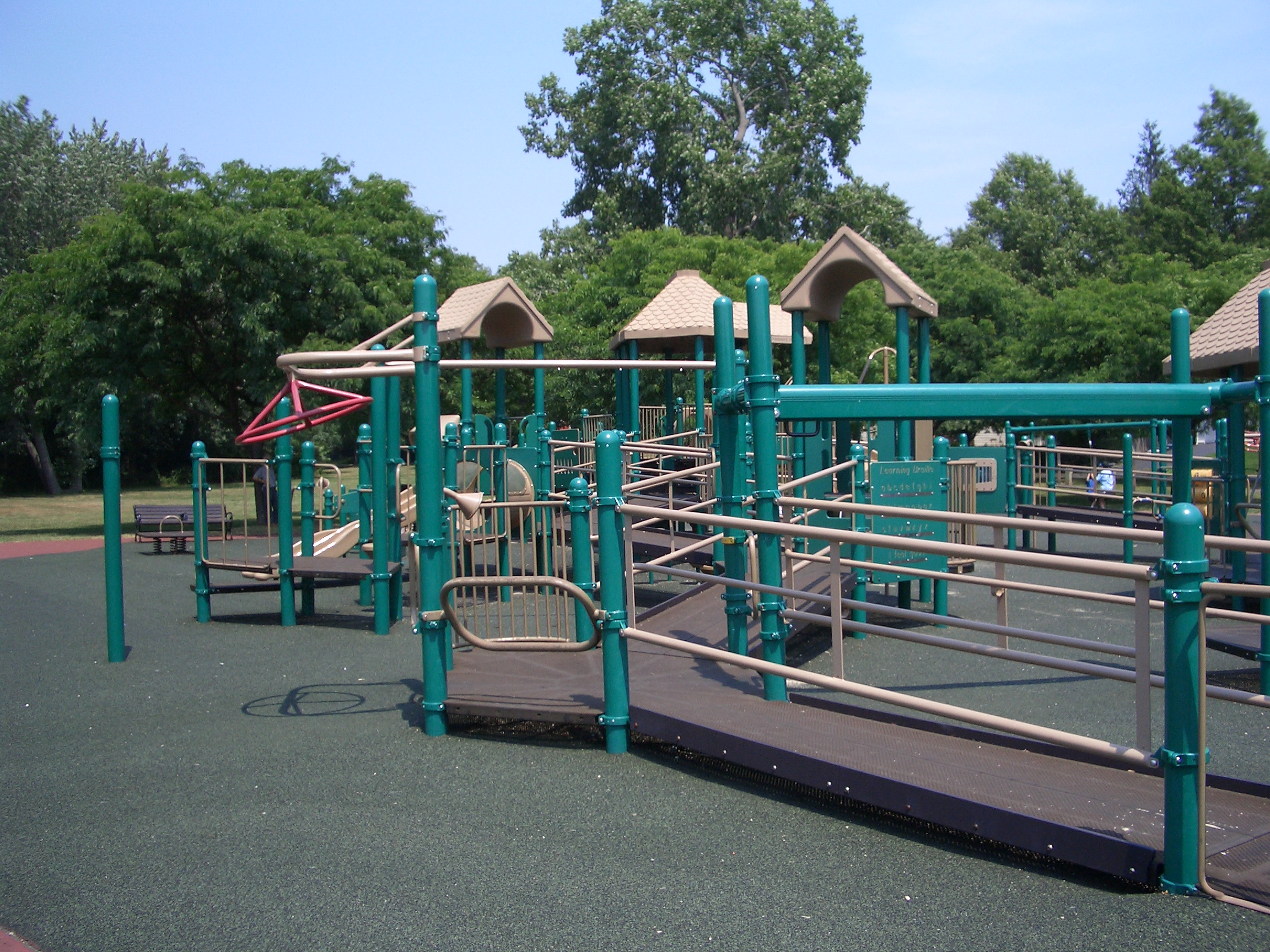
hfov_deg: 52.6
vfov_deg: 40.7
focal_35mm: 35
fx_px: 1284
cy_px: 476
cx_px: 635
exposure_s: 1/400
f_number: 4.3
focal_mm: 5.8
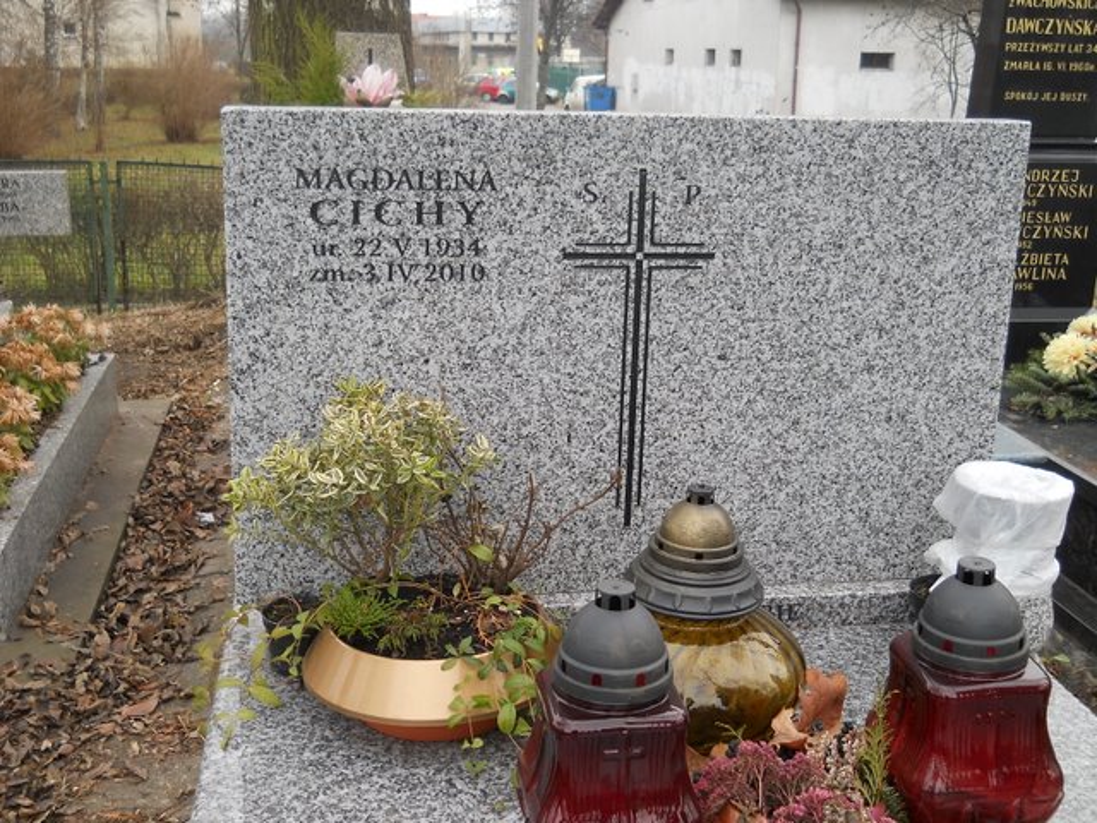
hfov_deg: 45.8
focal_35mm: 41
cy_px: 412
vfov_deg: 35.1
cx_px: 548
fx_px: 1299
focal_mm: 6.72
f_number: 3.1
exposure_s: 1/80
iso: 80
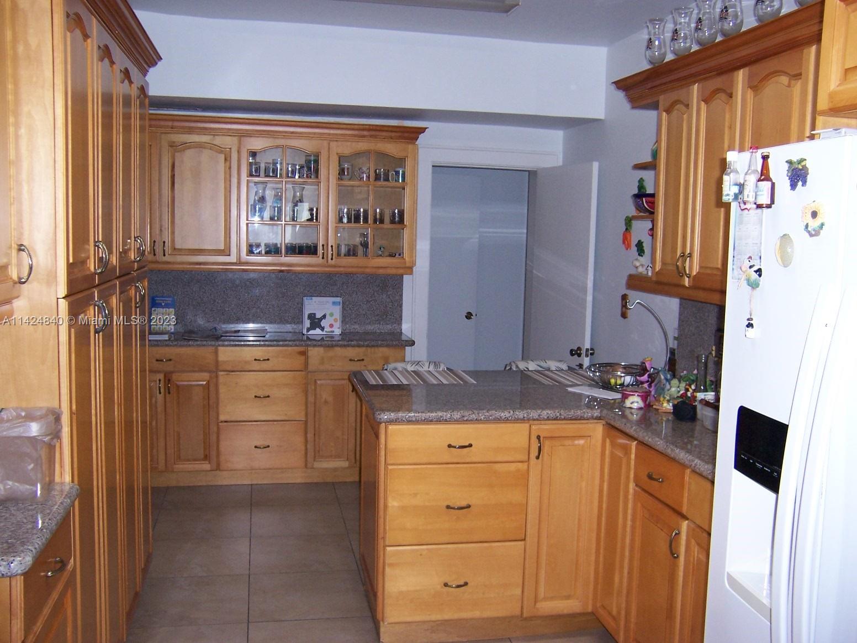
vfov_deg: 42.9
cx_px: 428
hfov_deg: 55.4
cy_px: 322
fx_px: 817
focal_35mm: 33
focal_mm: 5.5
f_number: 2.8
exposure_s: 1/60
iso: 140
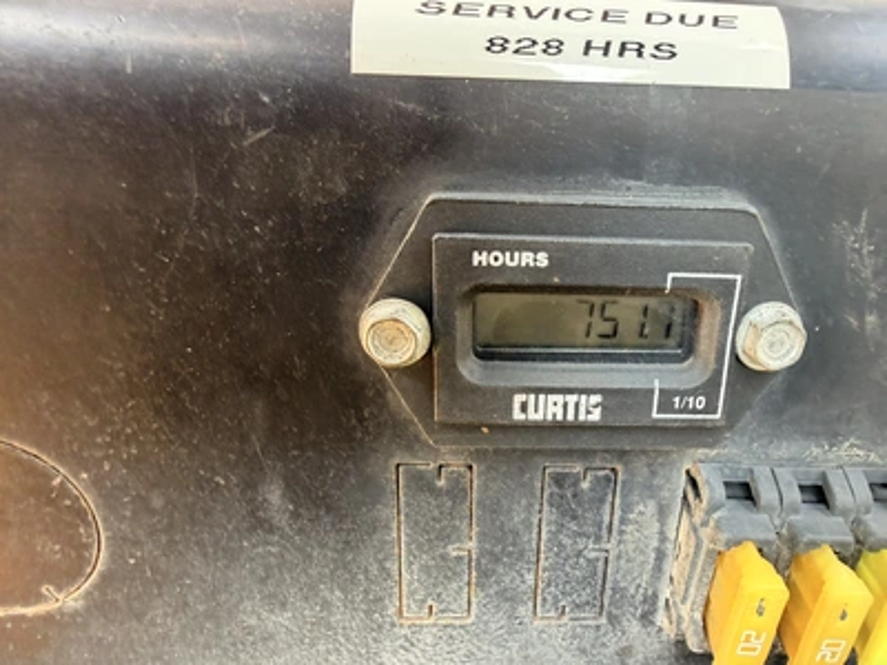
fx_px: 615
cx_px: 444
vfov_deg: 56.8
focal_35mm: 24
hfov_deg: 71.6
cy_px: 332
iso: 250
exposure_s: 1/121
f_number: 2.2
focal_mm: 2.22
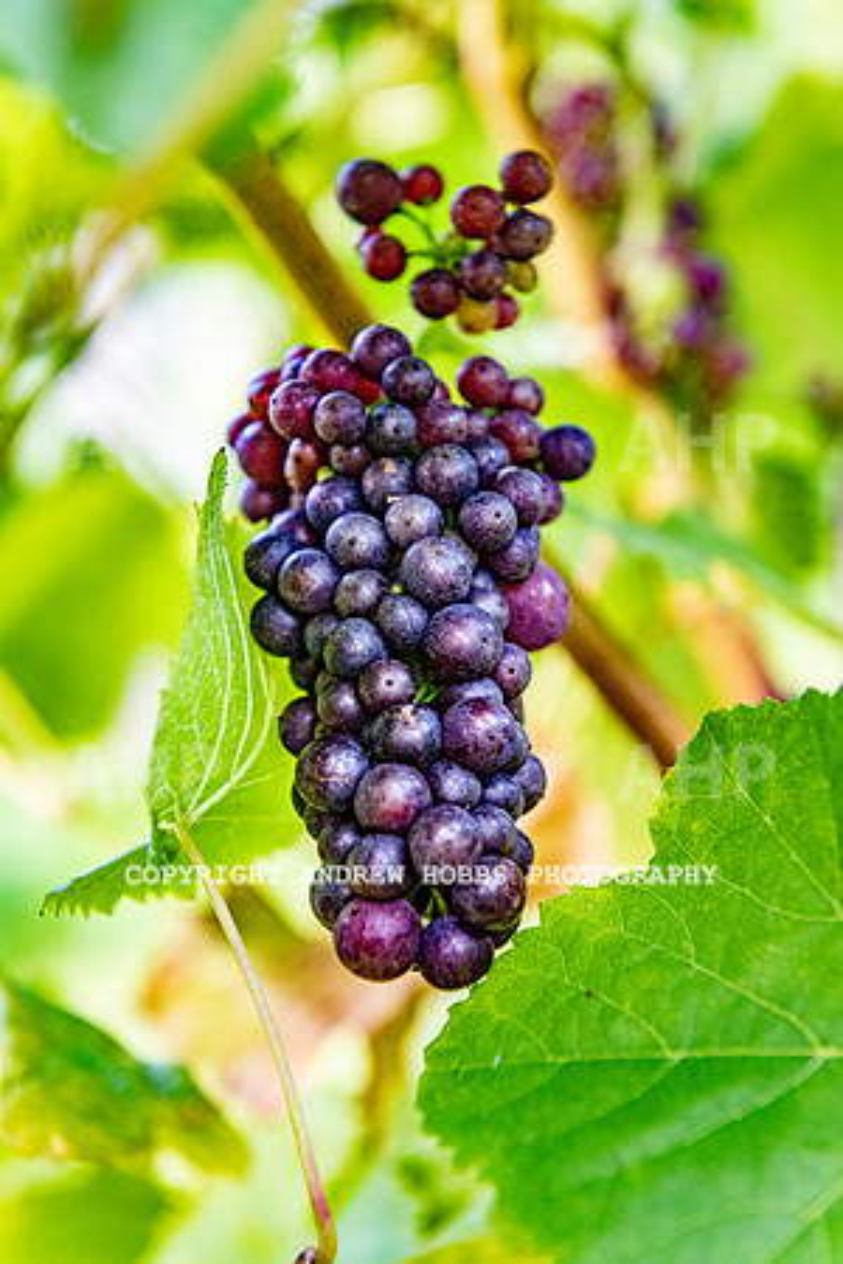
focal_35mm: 70
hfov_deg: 19.5
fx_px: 2459
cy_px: 632
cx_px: 422
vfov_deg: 28.8
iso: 2000
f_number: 5.6
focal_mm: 70
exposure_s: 1/500
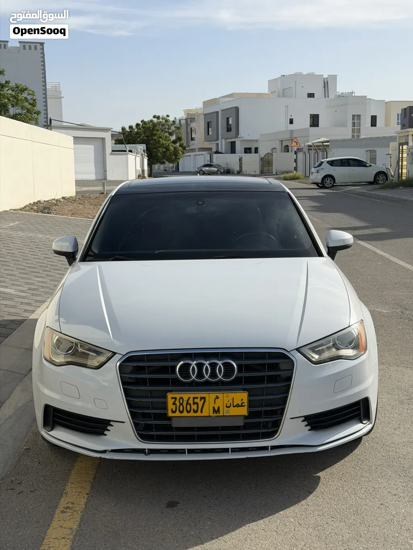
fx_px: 763
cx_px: 206
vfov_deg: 39.7
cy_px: 275
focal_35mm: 48
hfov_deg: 30.3
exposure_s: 1/5587
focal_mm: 6.76
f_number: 1.78
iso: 64
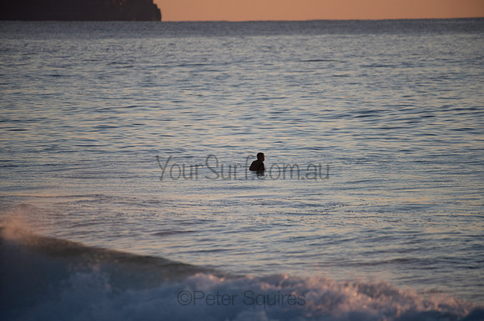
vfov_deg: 2.7
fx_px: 6723
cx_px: 242
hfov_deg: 4.1
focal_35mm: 501
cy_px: 160
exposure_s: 1/160
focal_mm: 500
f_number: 5.6
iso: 320
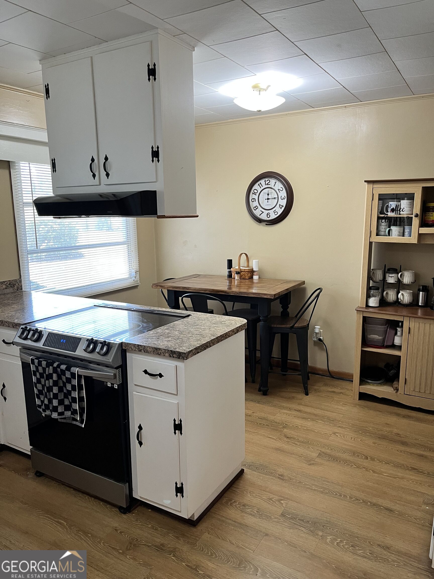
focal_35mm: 26
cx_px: 217
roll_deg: +1.1
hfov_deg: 53.1
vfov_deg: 67.3
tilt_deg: -11.6
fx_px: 435
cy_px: 290
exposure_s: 1/60
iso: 100
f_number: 1.6
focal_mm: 5.1
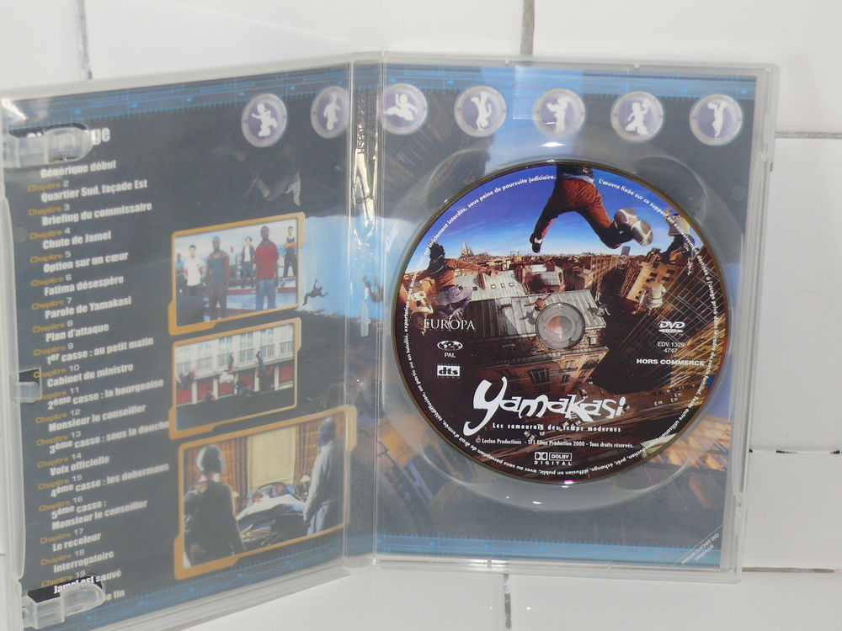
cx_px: 421
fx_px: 1970
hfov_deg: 24.1
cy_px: 316
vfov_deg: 18.2
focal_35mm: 81
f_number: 3.2
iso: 100
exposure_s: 1/30
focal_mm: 13.1
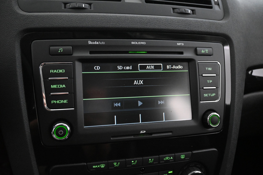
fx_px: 236
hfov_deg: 58.3
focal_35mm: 32
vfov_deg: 40.8
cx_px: 132
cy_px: 88
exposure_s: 1/30
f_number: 4
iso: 7200
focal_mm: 21.5
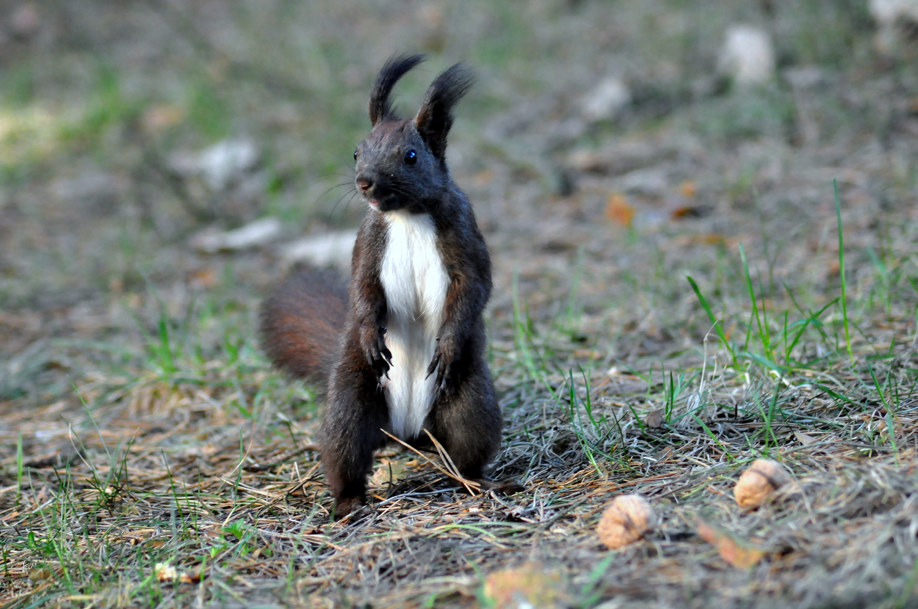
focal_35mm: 270
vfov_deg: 5.1
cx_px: 459
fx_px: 6876
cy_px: 304
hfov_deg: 7.6
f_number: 4.8
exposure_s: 1/200
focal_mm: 180
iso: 1600
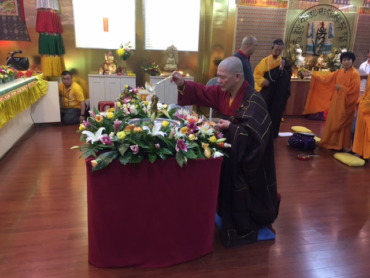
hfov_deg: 61.7
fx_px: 310
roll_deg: -3.2
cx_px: 185
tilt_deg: -15.9
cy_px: 139
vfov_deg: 48.2
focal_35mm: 29
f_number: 2.2
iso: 160
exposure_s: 1/33
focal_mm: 4.15
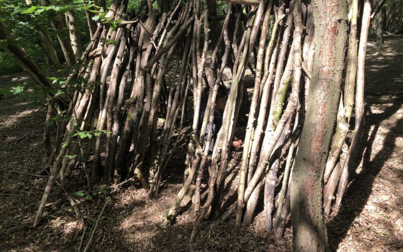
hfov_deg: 62.9
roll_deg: -3.3
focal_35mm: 30
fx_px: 330
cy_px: 110
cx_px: 203
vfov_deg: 41.8
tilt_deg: -9.0
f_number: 1.8
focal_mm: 3.99
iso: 20
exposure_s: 1/192
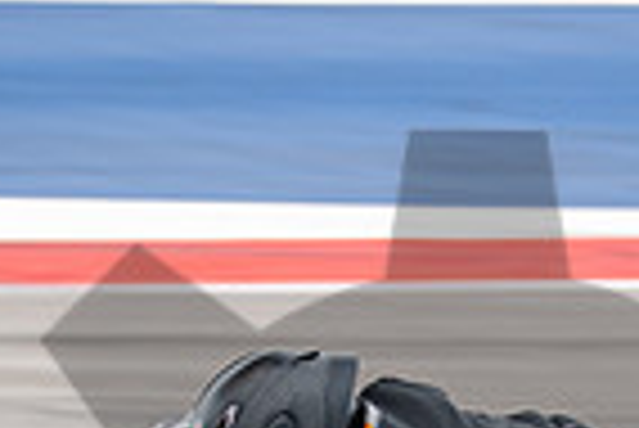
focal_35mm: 761
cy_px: 683
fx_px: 13521
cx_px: 477
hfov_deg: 2.7
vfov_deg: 1.8
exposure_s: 1/250
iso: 160
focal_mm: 124.3
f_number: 3.2
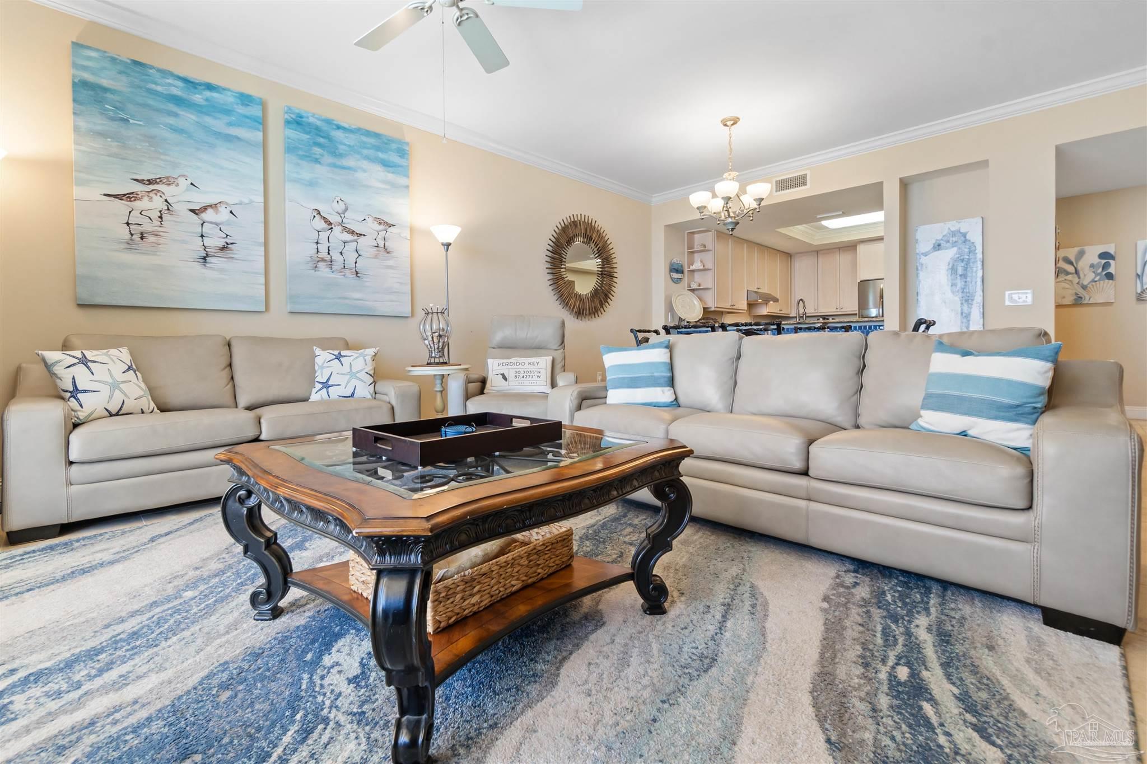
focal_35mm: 15
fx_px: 478
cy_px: 382
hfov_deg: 100.4
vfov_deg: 77.3
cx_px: 574
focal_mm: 10
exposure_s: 1/25
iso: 500
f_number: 9
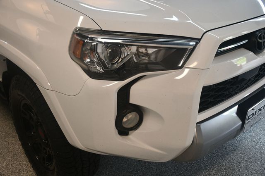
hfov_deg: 53.2
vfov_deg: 36.8
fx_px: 265
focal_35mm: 36
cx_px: 132
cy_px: 88
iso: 800
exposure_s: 1/160
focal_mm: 24
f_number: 3.8
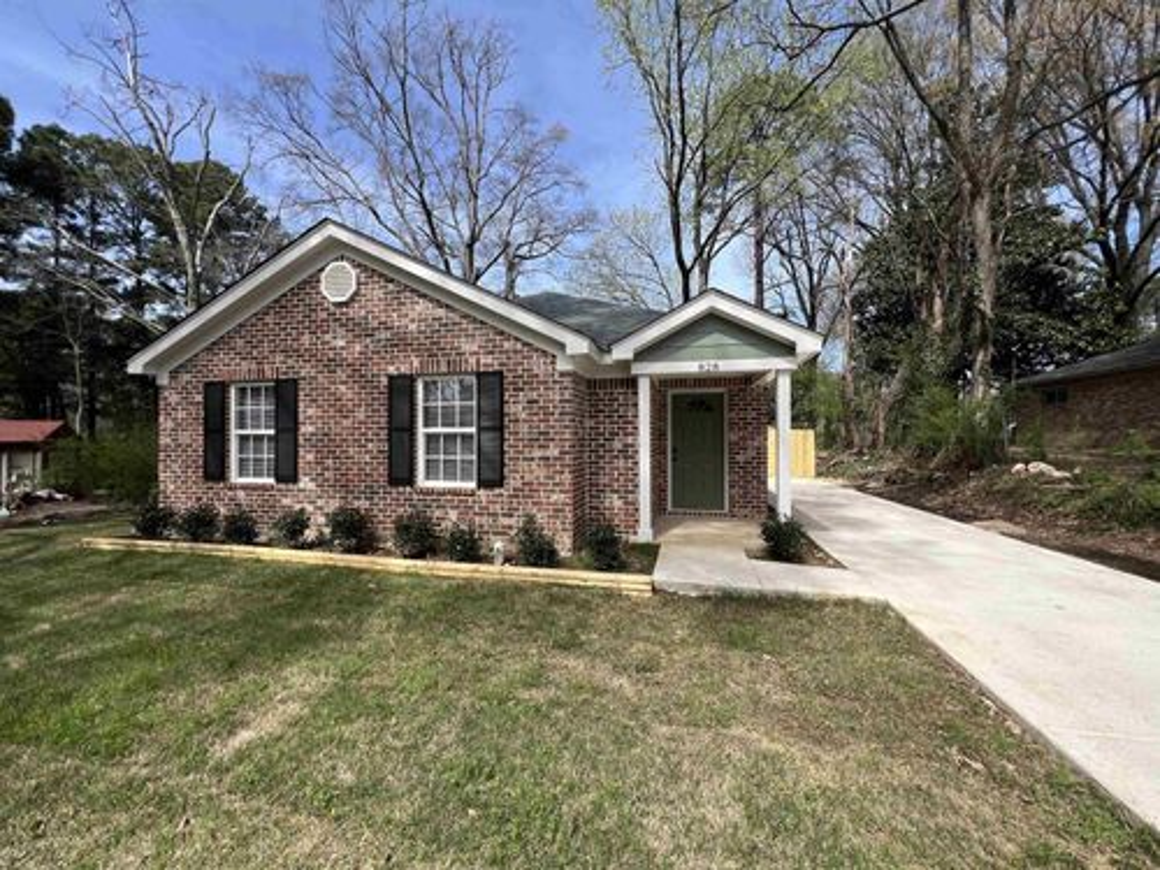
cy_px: 435
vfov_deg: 89.9
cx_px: 580
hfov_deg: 106.2
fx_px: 436
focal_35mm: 13
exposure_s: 1/797
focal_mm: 1.57
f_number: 1.8
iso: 32
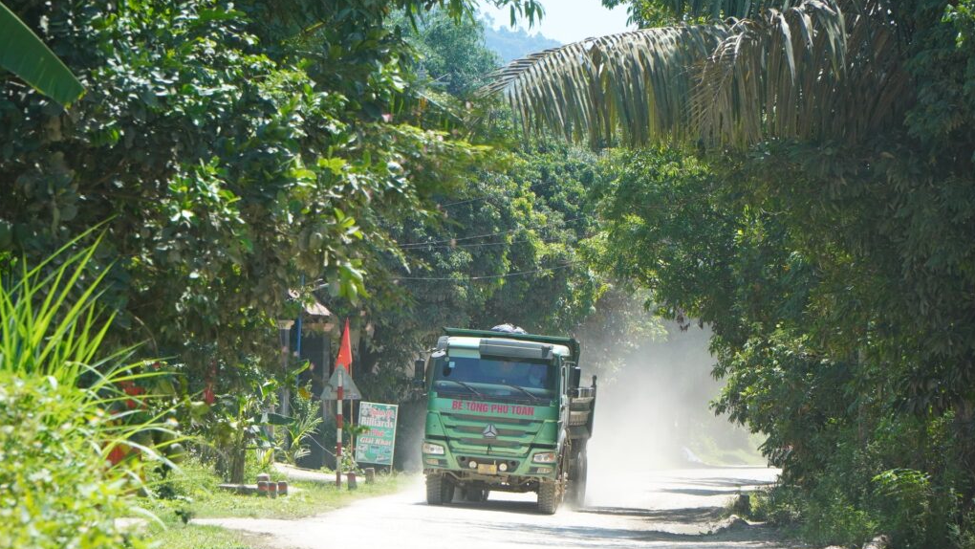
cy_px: 320
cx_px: 488
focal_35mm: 166
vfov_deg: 7.3
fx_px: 4280
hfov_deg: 13.0
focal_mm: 105
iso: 1000
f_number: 8
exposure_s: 1/1000
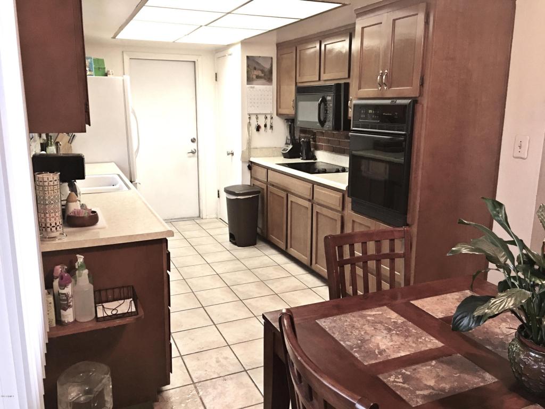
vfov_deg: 48.2
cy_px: 204
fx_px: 457
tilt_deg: -12.0
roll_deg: -0.6
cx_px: 272
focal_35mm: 29
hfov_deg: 61.7
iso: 100
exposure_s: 1/15
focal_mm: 4.15
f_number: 2.2
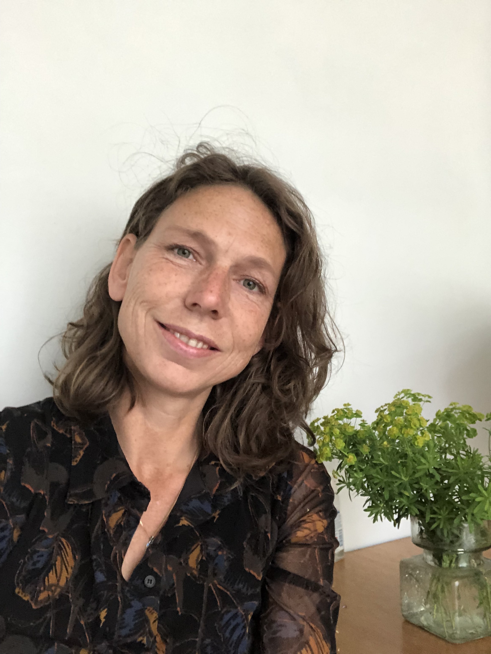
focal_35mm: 32
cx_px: 246
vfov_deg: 56.8
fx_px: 605
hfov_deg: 44.2
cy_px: 327
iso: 250
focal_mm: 2.87
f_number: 2.2
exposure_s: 1/40
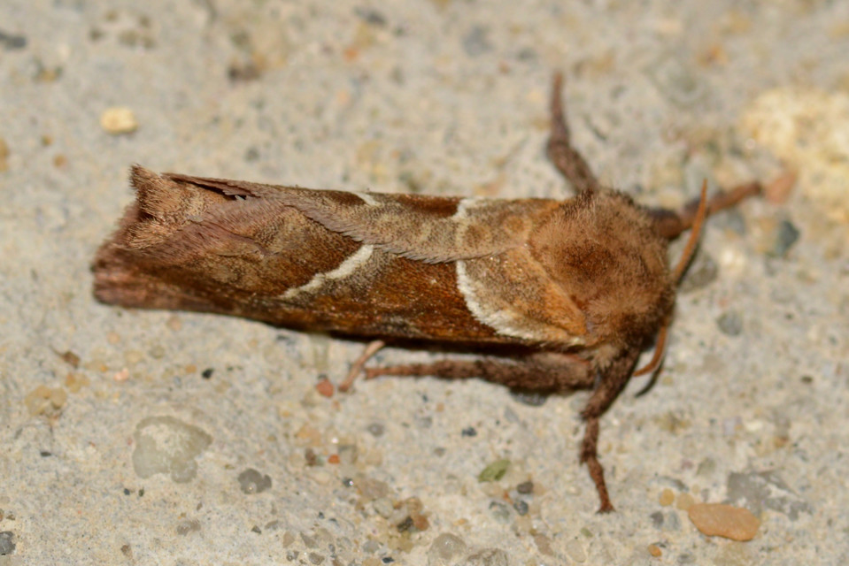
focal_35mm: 150
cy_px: 283
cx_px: 424
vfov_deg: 9.2
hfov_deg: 13.7
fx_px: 3538
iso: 100
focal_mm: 100
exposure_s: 1/200
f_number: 18
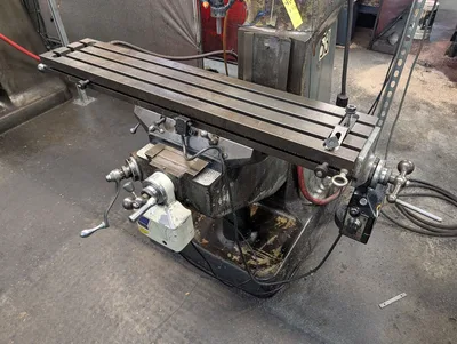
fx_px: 317
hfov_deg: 71.5
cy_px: 172
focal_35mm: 24
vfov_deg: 56.9
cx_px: 228
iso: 1121
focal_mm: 6.9
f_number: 1.68
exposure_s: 1/120
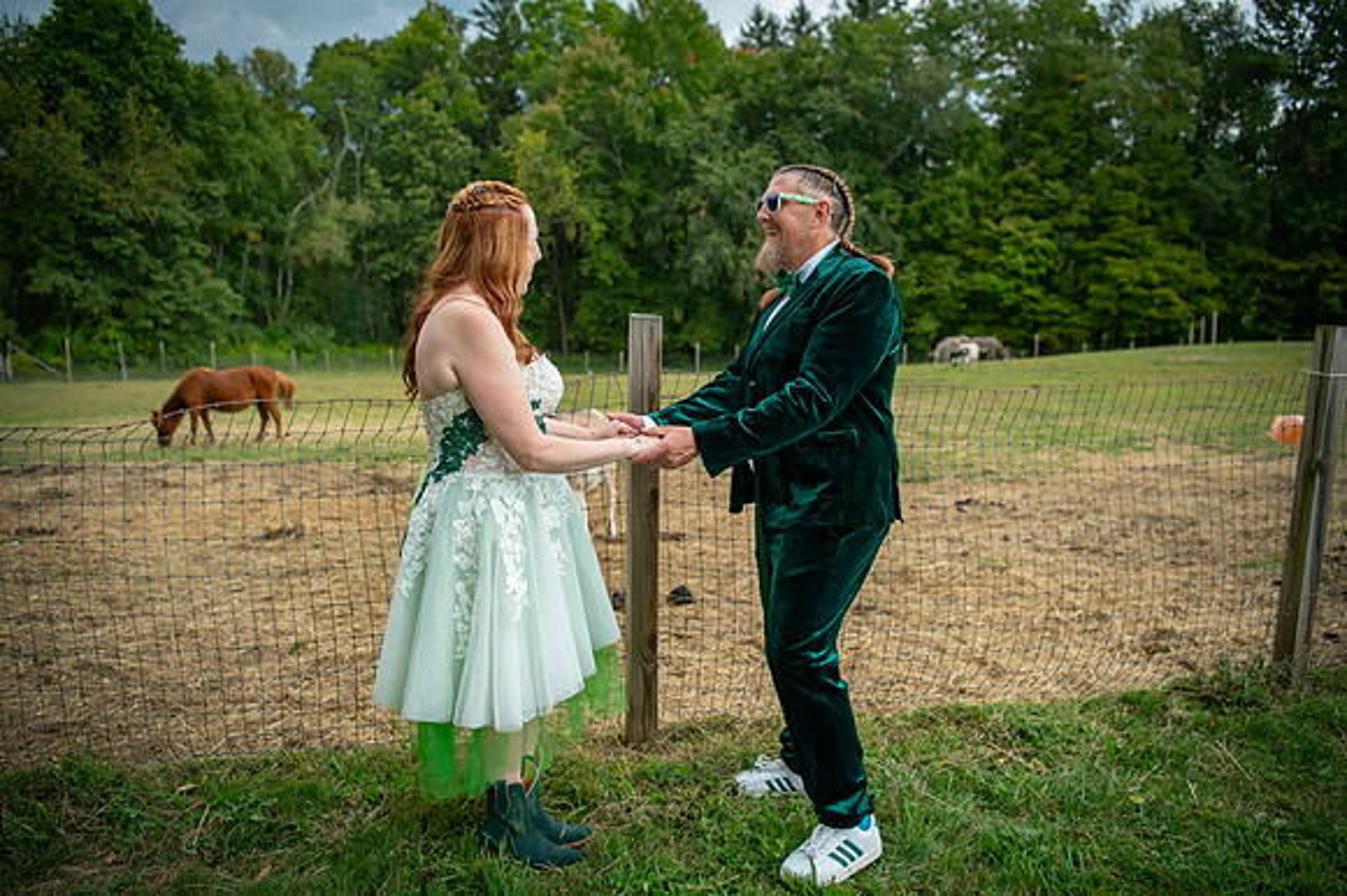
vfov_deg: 51.9
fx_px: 920
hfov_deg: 72.4
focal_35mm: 25
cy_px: 448
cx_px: 674
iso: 400
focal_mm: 24
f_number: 2.8
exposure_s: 1/1600
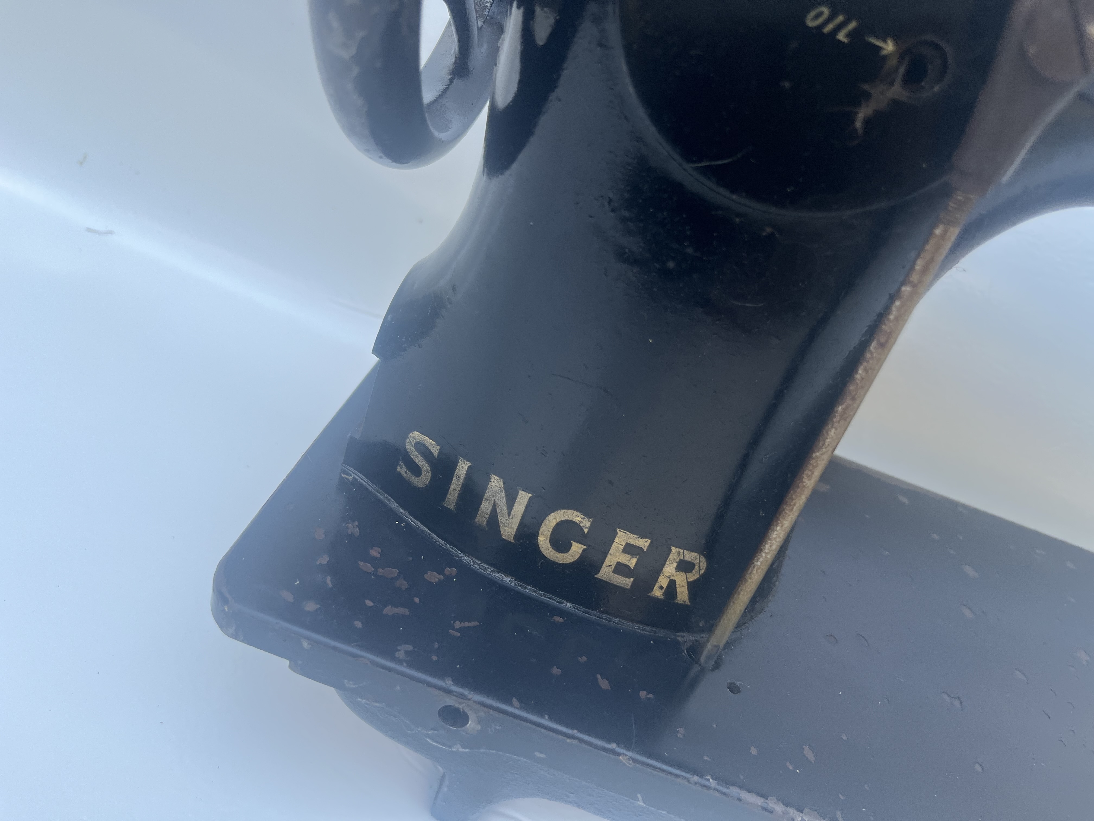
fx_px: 822
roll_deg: -18.2
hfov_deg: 67.3
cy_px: 410
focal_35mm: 26
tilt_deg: -27.7
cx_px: 547
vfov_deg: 53.1
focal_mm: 5.1
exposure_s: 1/1036
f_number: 1.6
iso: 50
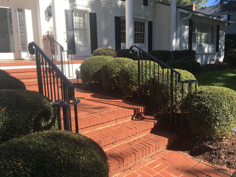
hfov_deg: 61.7
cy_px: 88
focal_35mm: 29
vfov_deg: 48.2
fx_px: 198
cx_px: 118
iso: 25
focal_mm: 4.15
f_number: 2.2
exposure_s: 1/663
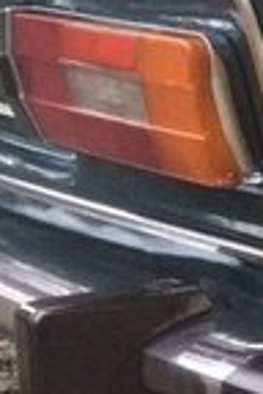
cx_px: 863
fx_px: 1512
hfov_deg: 8.1
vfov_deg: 14.8
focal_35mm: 138
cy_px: 97
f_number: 2.2
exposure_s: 1/33
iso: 64
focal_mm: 4.15
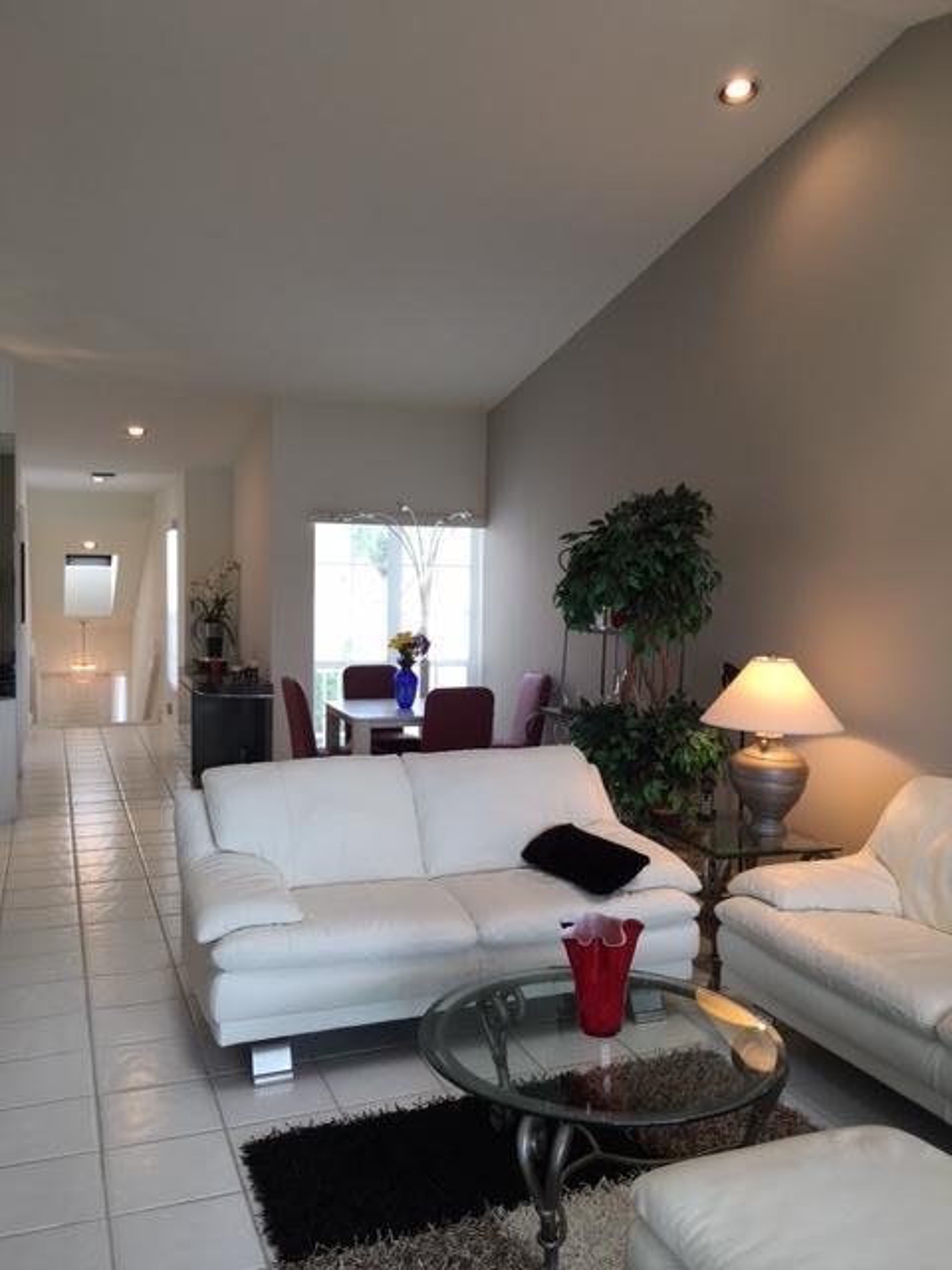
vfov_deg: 61.7
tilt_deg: -3.1
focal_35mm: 29
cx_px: 476
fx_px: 1063
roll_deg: -0.4
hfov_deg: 48.2
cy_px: 635
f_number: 2.2
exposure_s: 1/33
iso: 25
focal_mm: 4.15
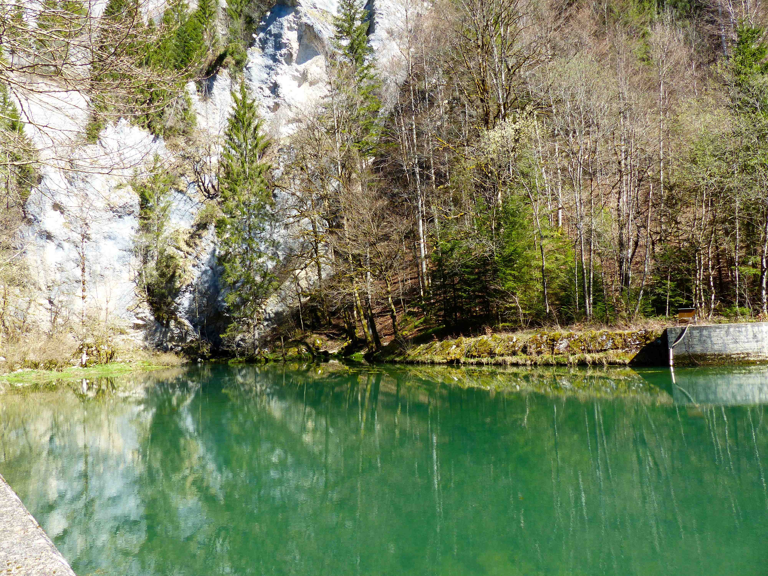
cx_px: 384
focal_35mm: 26
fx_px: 577
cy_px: 288
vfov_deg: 53.1
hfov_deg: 67.3
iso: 100
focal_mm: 4.5
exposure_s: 1/250
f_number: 4
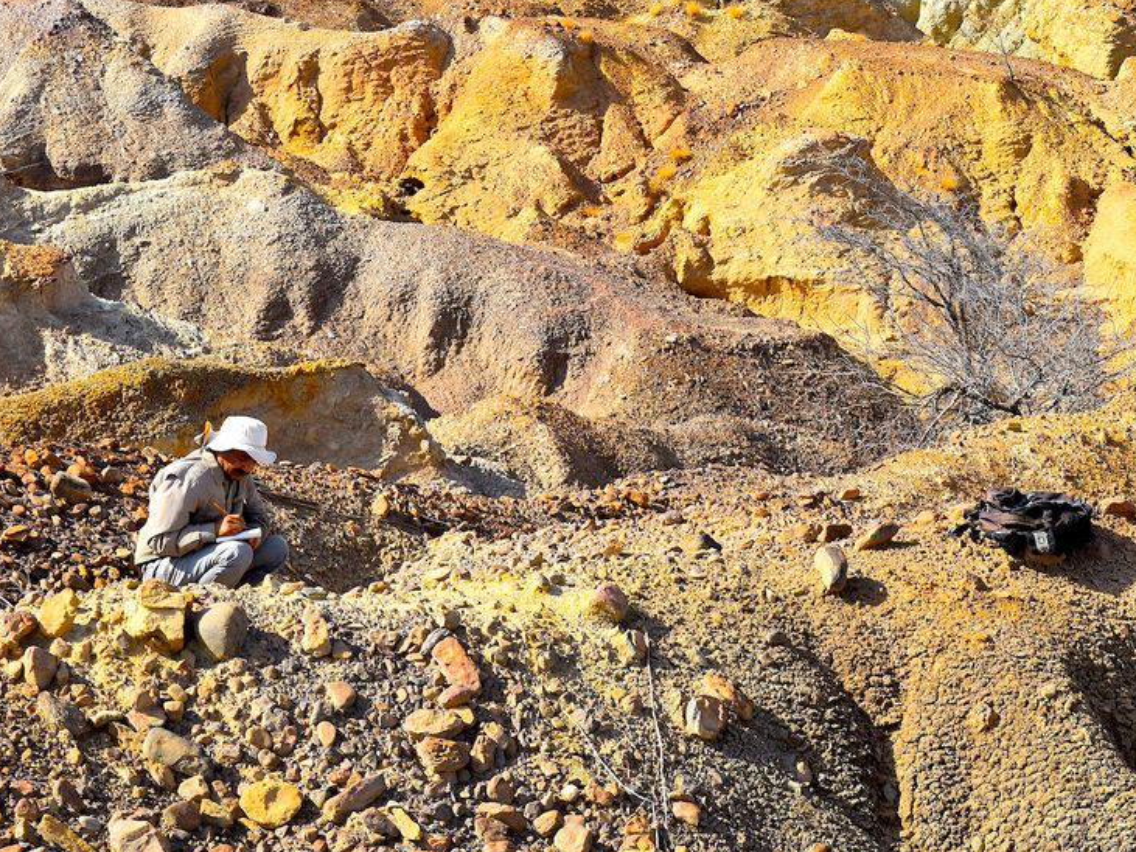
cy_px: 262
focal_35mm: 139
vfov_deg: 10.7
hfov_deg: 14.2
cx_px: 841
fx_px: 4556
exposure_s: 1/320
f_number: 9
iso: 200
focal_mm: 55
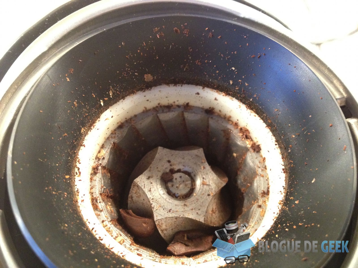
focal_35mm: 35
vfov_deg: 40.7
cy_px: 134
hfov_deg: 52.6
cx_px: 179
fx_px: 362
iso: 400
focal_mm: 4.28
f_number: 2.4
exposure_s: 1/15
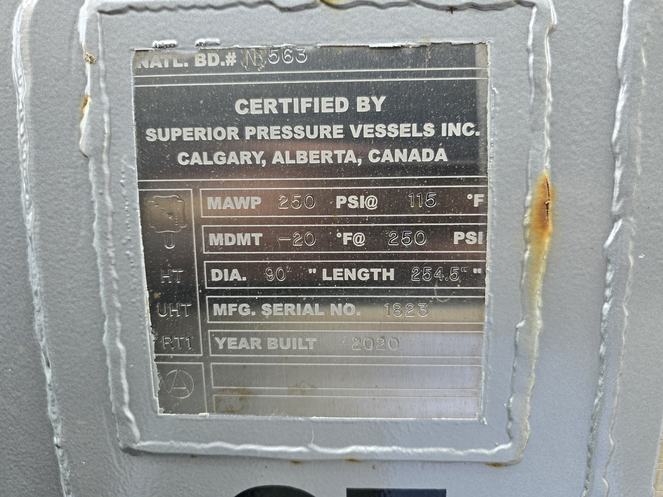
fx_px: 441
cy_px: 248
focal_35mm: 23
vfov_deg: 58.9
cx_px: 332
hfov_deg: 73.9
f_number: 1.7
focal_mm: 6.3
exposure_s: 1/180
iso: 80
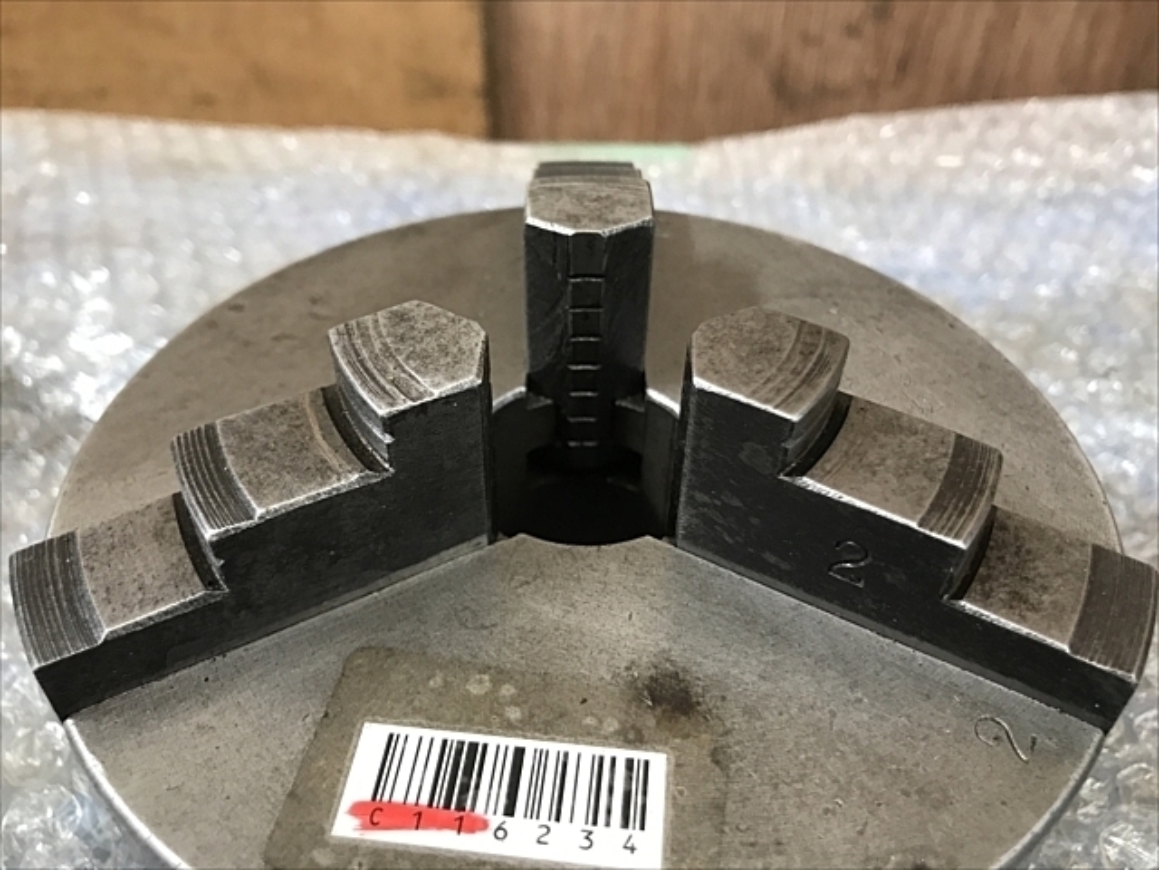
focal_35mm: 28
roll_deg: -1.9
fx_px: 937
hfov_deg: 63.4
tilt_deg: -41.8
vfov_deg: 49.7
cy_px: 435
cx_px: 580
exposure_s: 1/20
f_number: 1.8
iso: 40
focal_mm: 3.99
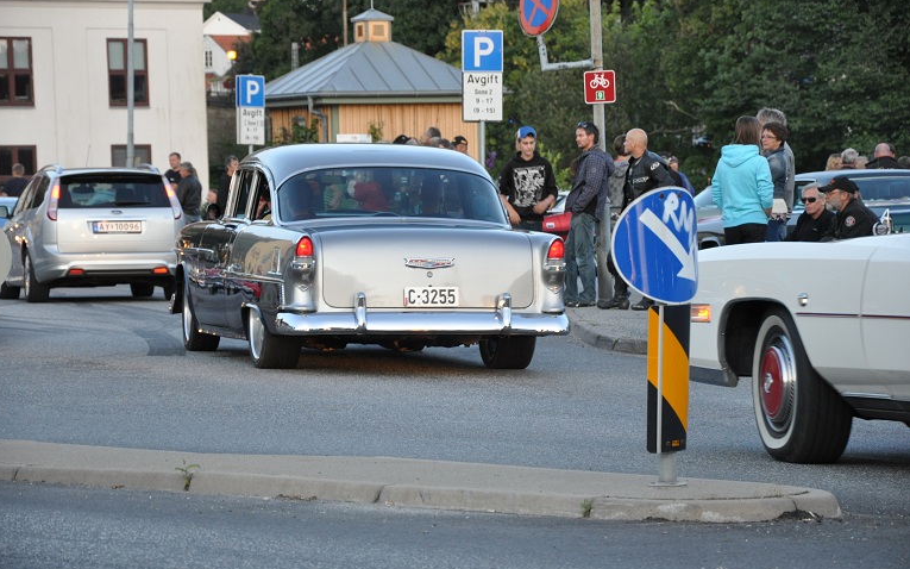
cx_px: 453
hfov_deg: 13.9
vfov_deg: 8.7
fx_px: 3745
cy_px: 282
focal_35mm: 151
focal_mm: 98
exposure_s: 1/40
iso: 800
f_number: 5.6
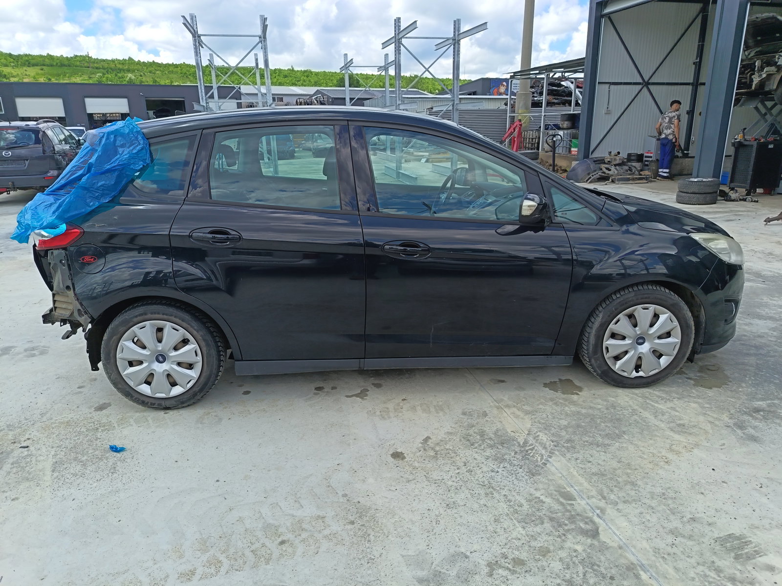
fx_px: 542
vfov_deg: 56.8
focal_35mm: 24
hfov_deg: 71.6
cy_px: 293
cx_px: 391
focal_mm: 5.25
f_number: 1.75
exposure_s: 1/383
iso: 100
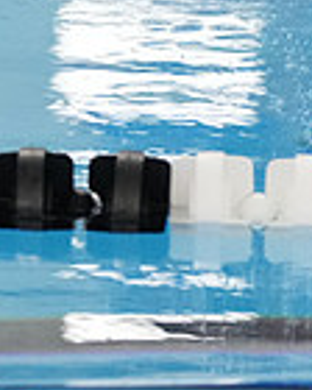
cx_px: 805
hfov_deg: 2.0
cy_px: -88
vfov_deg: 2.5
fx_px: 9072
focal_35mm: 786
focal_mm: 135
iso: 6400
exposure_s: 1/1250
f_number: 4
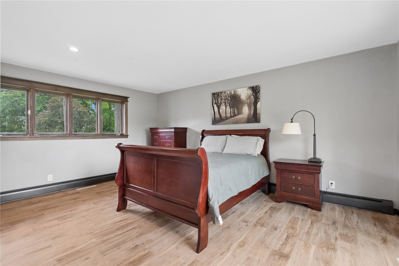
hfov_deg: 96.7
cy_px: 133
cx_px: 200
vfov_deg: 73.7
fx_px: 177
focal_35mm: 16
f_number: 9
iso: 2500
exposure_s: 1/50
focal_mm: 16
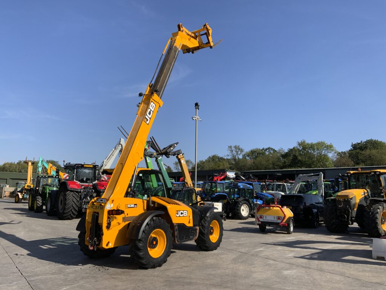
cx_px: 193
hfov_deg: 61.7
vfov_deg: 48.2
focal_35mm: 29
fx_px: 323
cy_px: 145
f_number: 1.8
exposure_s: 1/2141
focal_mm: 3
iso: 20
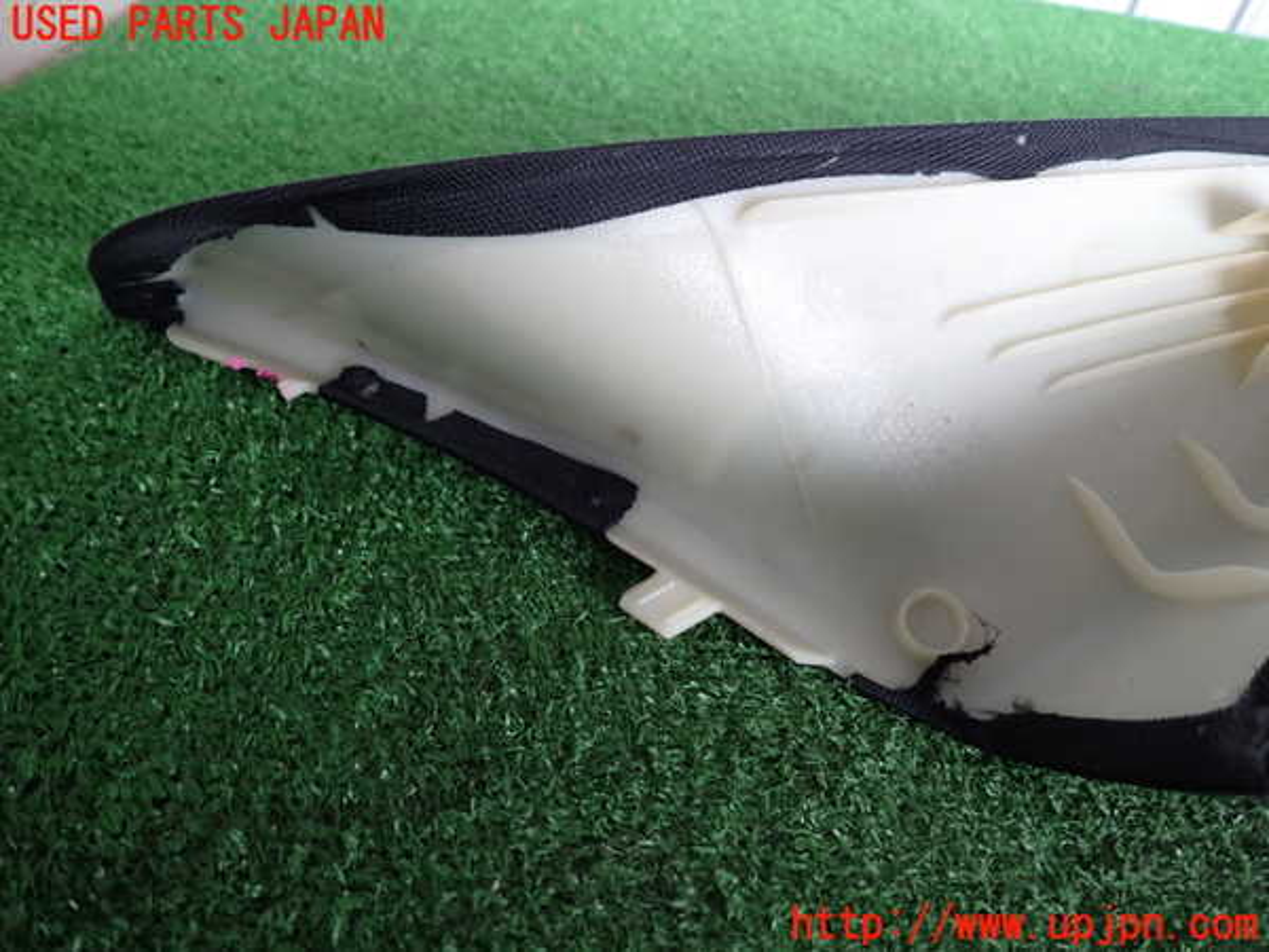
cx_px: 634
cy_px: 476
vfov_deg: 54.9
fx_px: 916
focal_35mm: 25
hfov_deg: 69.4
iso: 100
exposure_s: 1/60
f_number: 2
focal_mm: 4.5
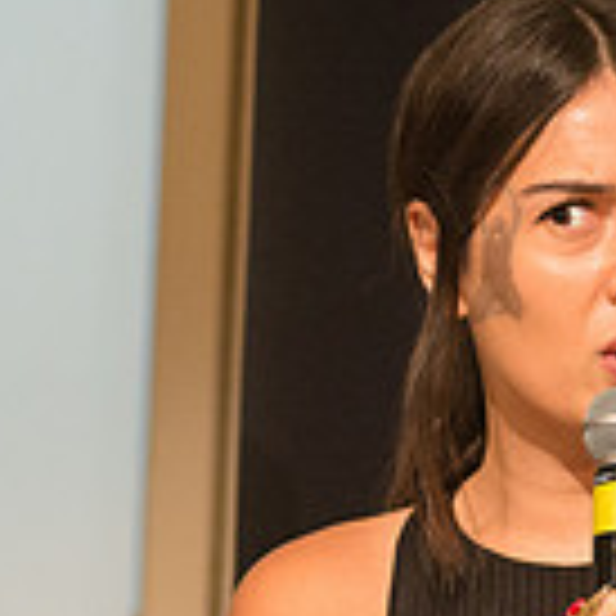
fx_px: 5798
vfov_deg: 6.1
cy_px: 677
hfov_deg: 6.1
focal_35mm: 288
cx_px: 495
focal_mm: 80
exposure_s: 1/320
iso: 2500
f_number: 4
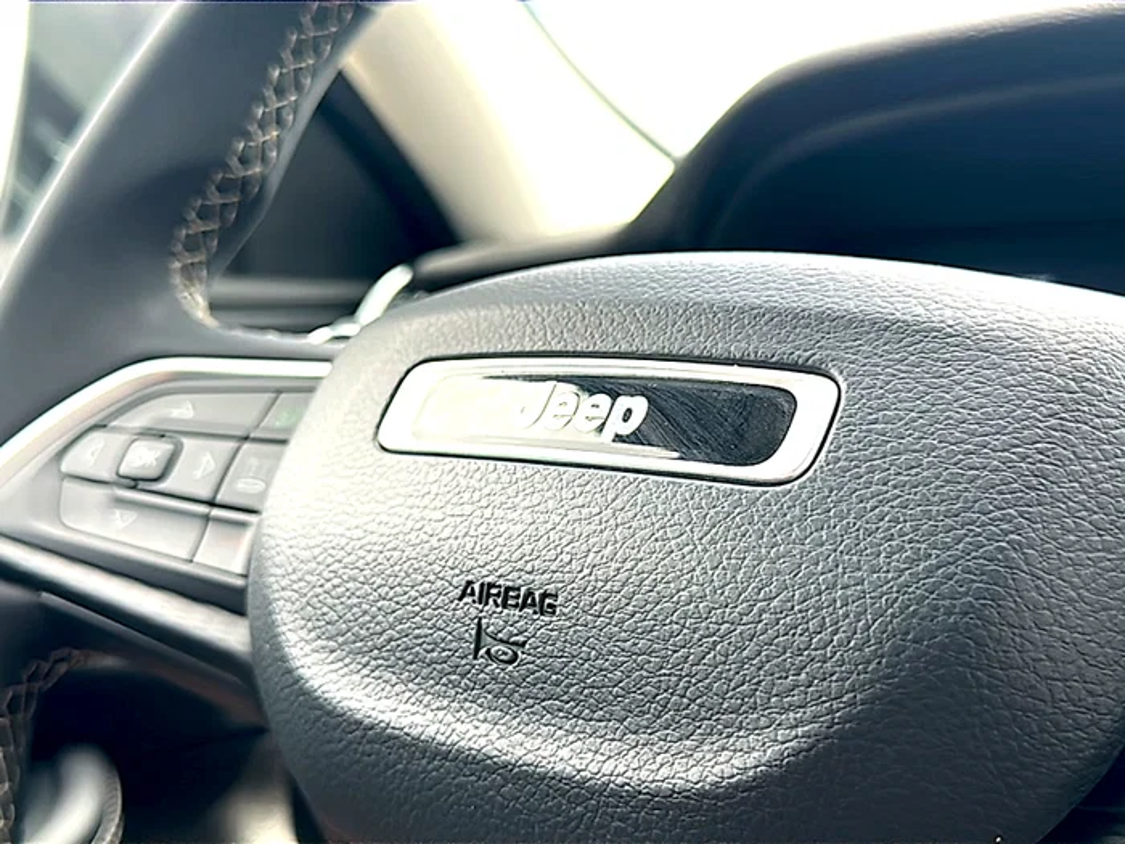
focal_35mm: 36
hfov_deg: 51.4
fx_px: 1170
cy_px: 422
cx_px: 562
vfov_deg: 39.7
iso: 80
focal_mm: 6.86
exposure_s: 1/274
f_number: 1.78
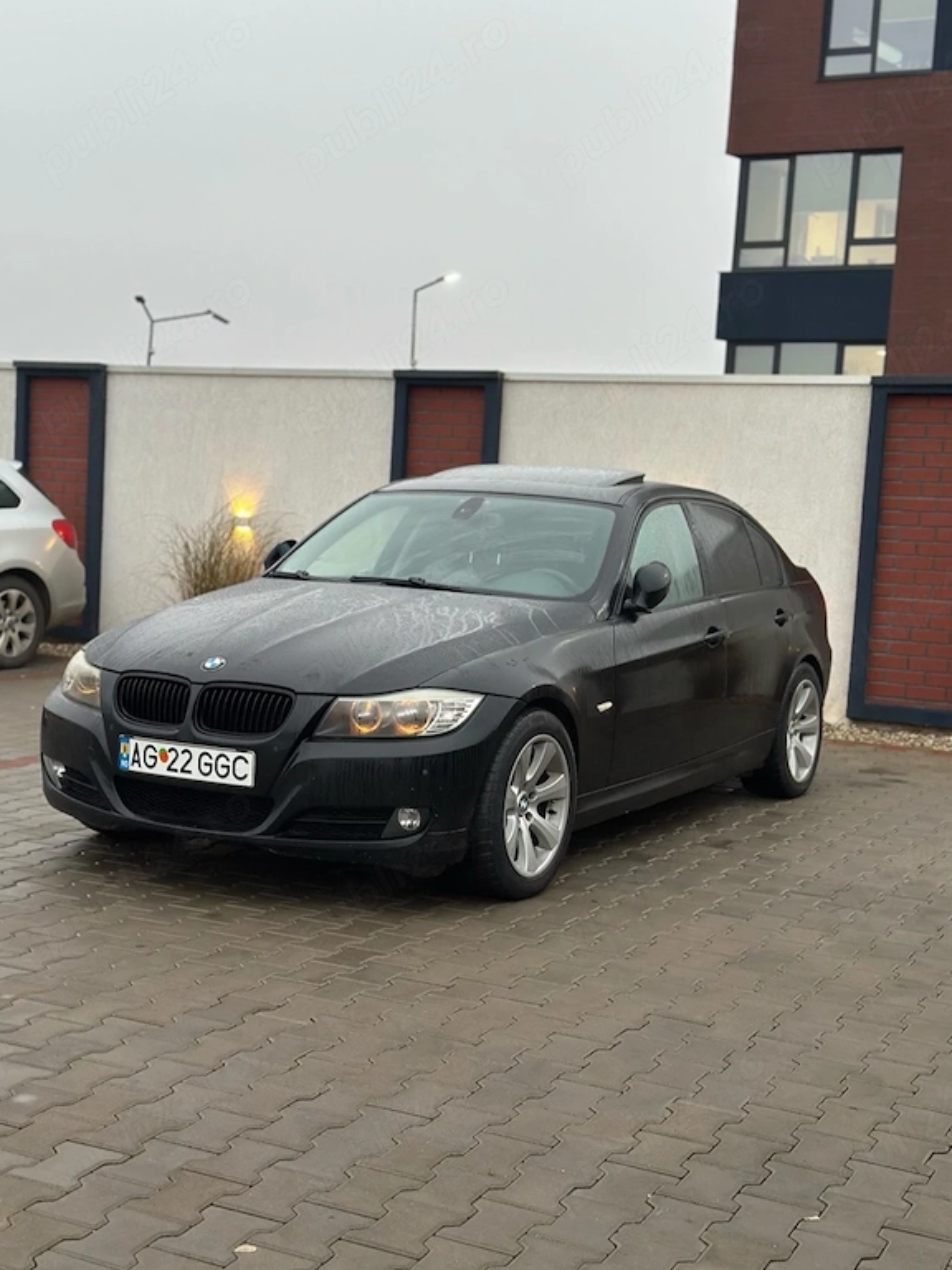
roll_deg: -4.1
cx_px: 468
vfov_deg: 38.2
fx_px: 1833
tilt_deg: -3.9
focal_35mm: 50
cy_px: 653
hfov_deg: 29.1
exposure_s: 1/100
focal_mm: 6.86
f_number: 1.78
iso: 100
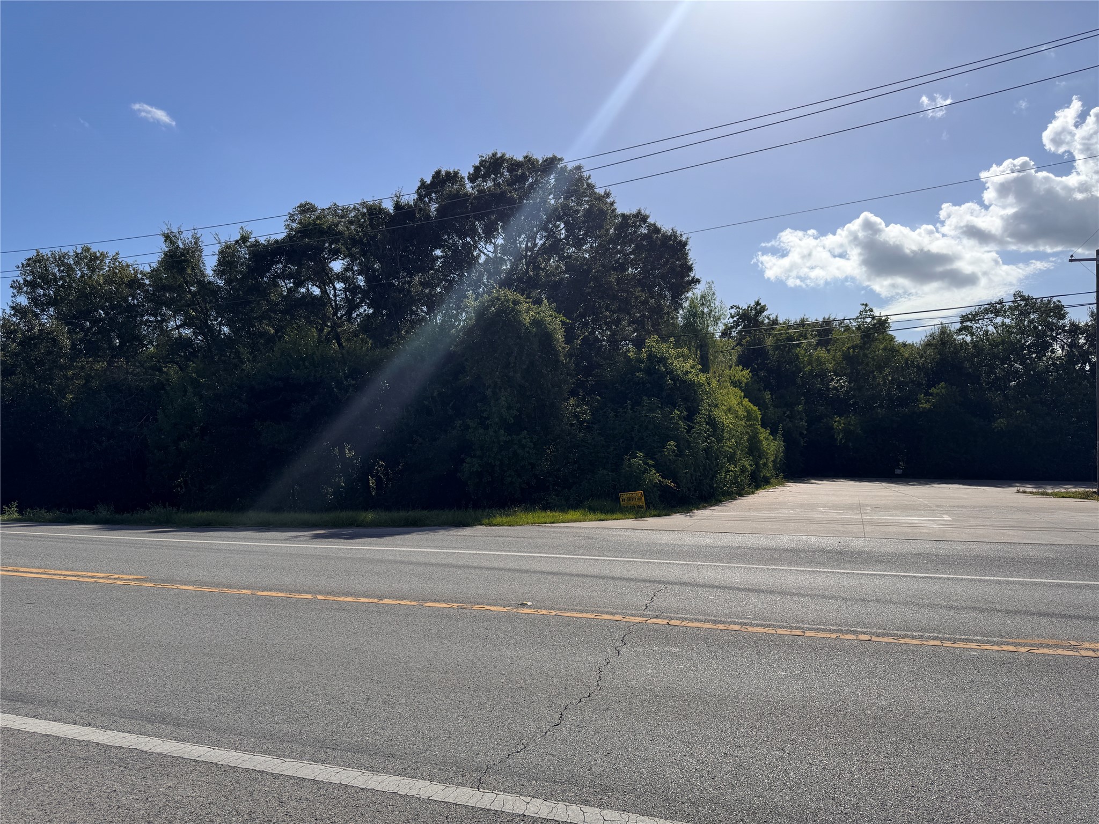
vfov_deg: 56.8
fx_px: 762
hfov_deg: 71.6
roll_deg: +1.4
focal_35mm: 24
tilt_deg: +3.8
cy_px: 412
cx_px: 550
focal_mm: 6.76
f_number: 1.78
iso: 80
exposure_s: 1/9009
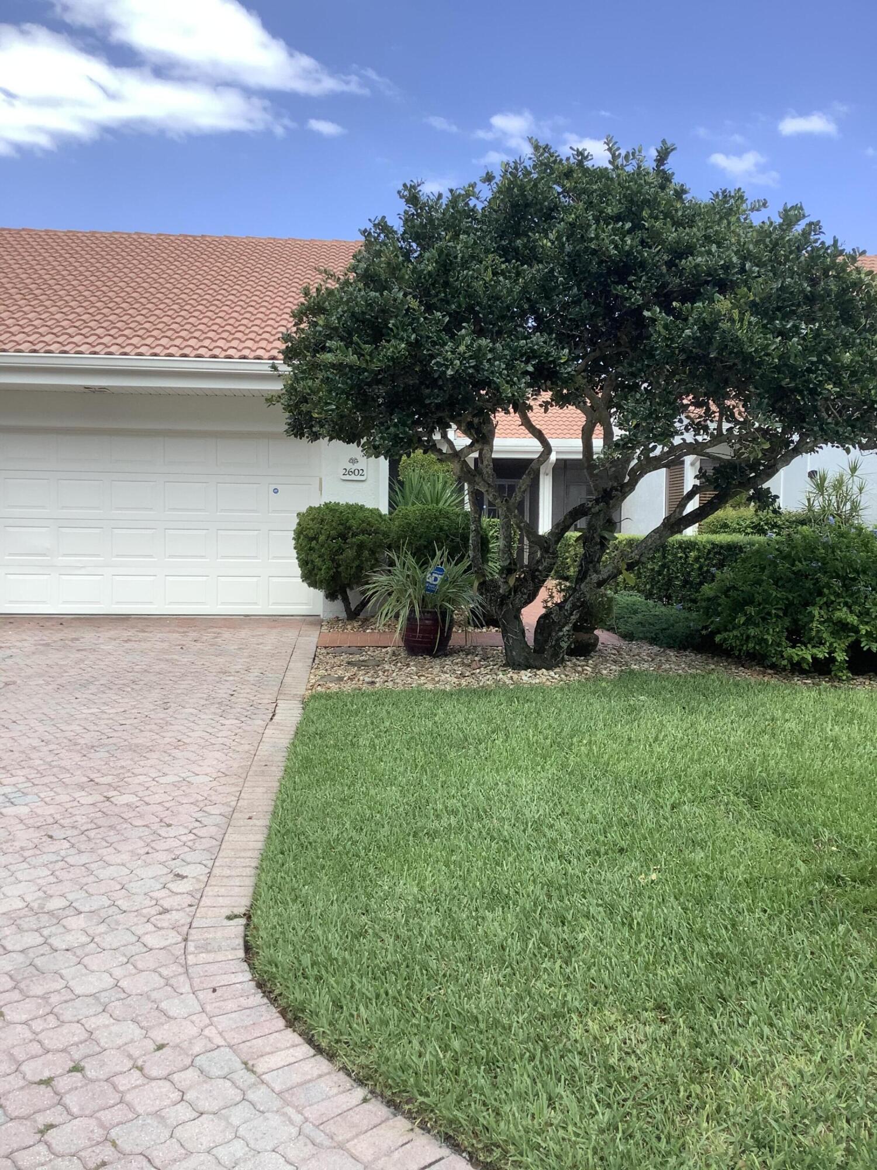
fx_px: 1047
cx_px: 438
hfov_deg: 45.4
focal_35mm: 31
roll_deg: +0.0
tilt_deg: -0.1
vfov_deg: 58.4
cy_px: 585
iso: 25
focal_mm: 3.3
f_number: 2.4
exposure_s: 1/627
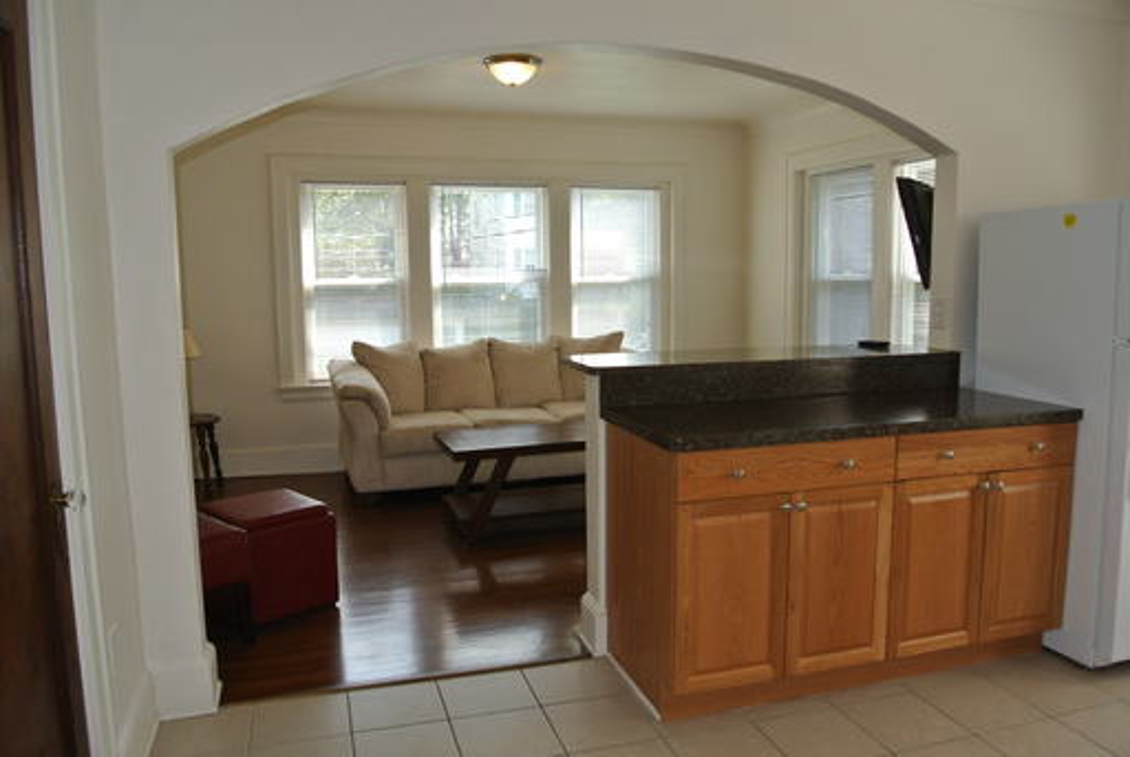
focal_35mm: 27
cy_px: 378
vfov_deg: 48.1
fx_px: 849
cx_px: 565
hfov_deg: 67.3
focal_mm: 10
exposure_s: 1/60
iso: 200
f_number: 5.6
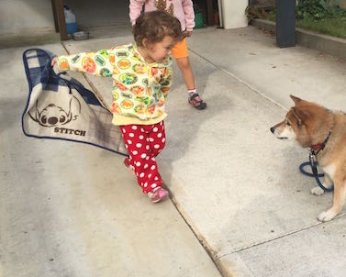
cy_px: 93
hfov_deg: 37.7
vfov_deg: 31.2
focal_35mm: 48
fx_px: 492
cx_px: 265
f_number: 2.2
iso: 32
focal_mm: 4.15
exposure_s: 1/732
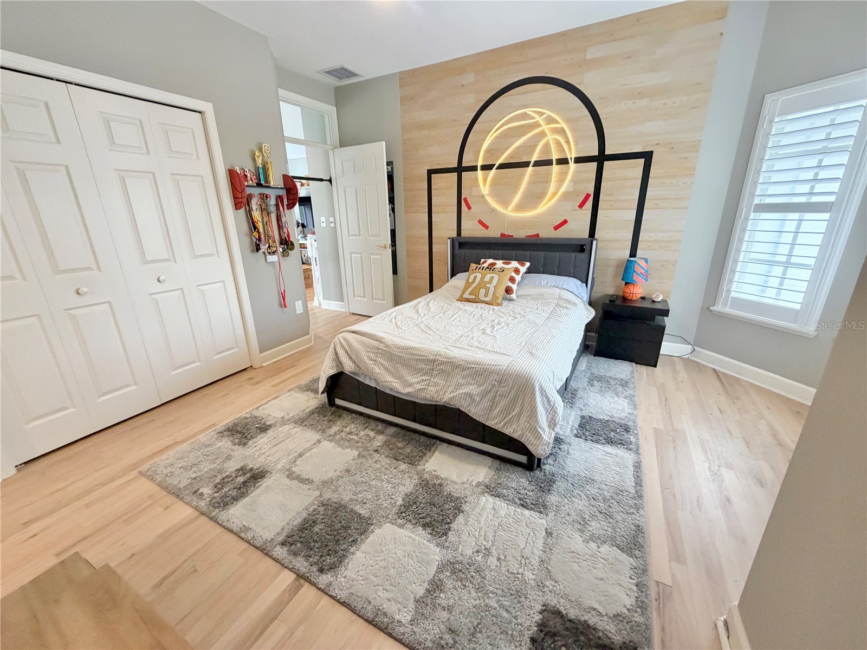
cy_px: 325
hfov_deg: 102.1
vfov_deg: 85.7
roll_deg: +1.3
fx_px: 351
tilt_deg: -18.6
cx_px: 434
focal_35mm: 14
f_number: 2.2
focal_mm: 2.22
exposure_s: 1/120
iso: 320
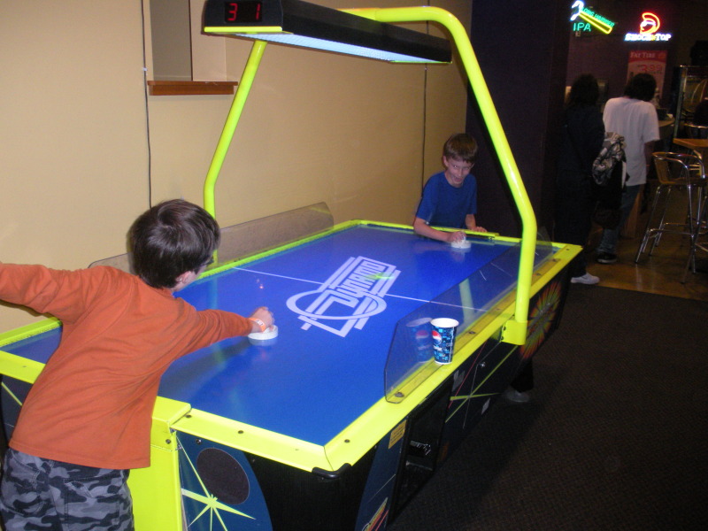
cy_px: 266
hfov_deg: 51.4
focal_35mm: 36
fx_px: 736
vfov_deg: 39.7
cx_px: 354
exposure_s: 1/30
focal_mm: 6.3
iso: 322
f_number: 3.5
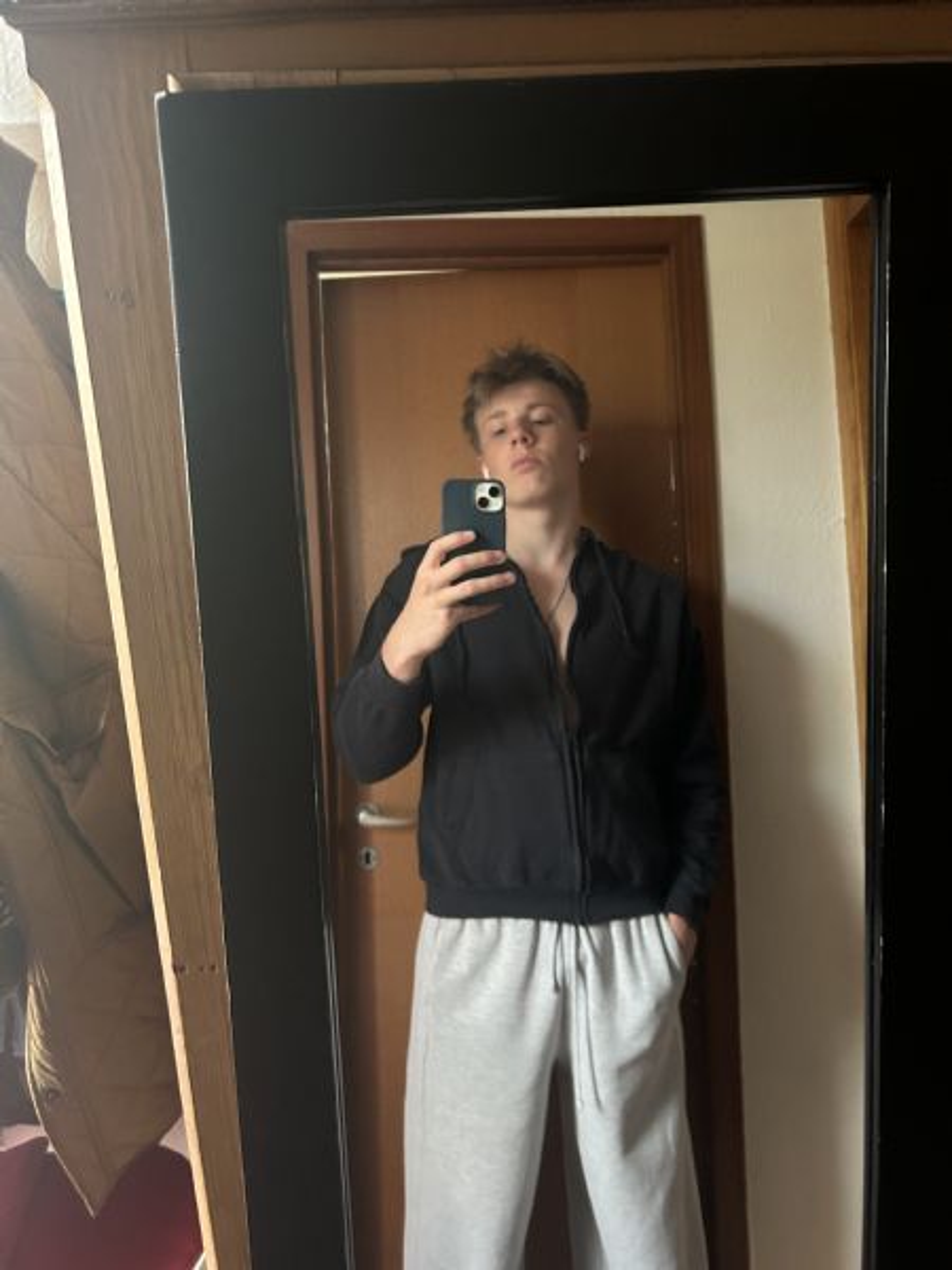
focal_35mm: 26
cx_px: 476
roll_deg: +0.8
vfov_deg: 67.3
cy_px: 635
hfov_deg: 53.1
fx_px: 953
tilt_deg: -17.7
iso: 800
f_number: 1.5
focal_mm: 5.7
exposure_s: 1/30
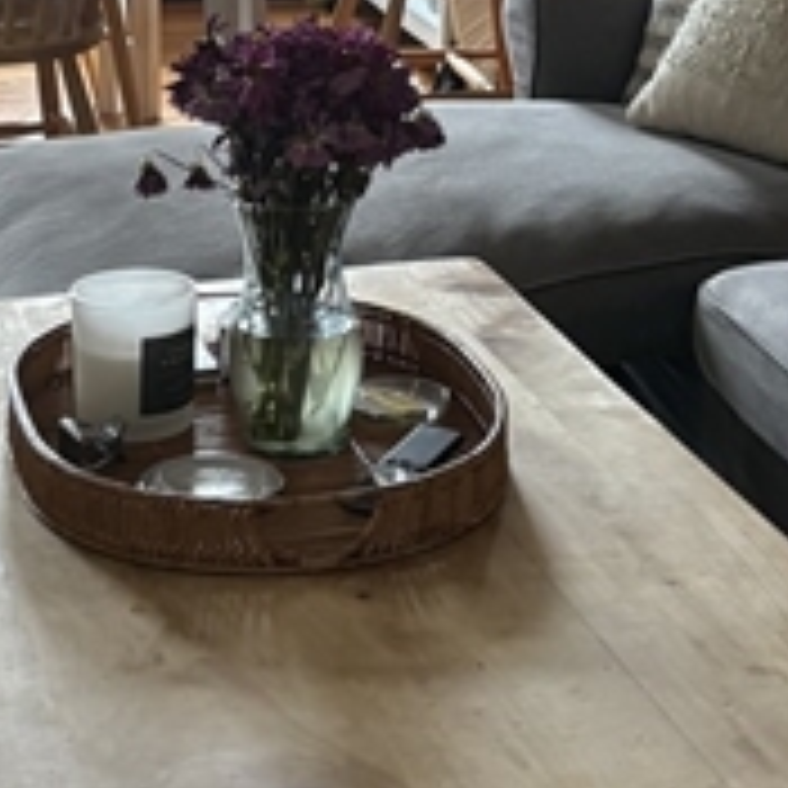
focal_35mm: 101
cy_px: -32
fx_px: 2601
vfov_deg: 16.8
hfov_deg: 17.2
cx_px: 378
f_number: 1.6
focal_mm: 5.96
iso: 200
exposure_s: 1/60
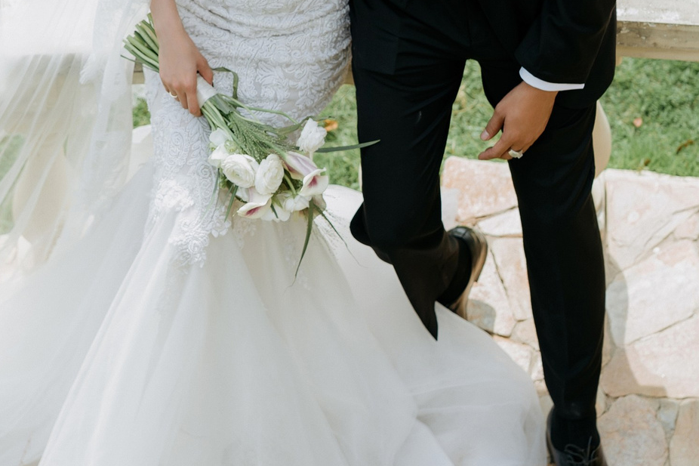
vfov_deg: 5.8
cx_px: 164
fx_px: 4562
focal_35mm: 235
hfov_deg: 8.7
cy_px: 79
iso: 100
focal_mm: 85
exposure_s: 1/800
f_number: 2.5
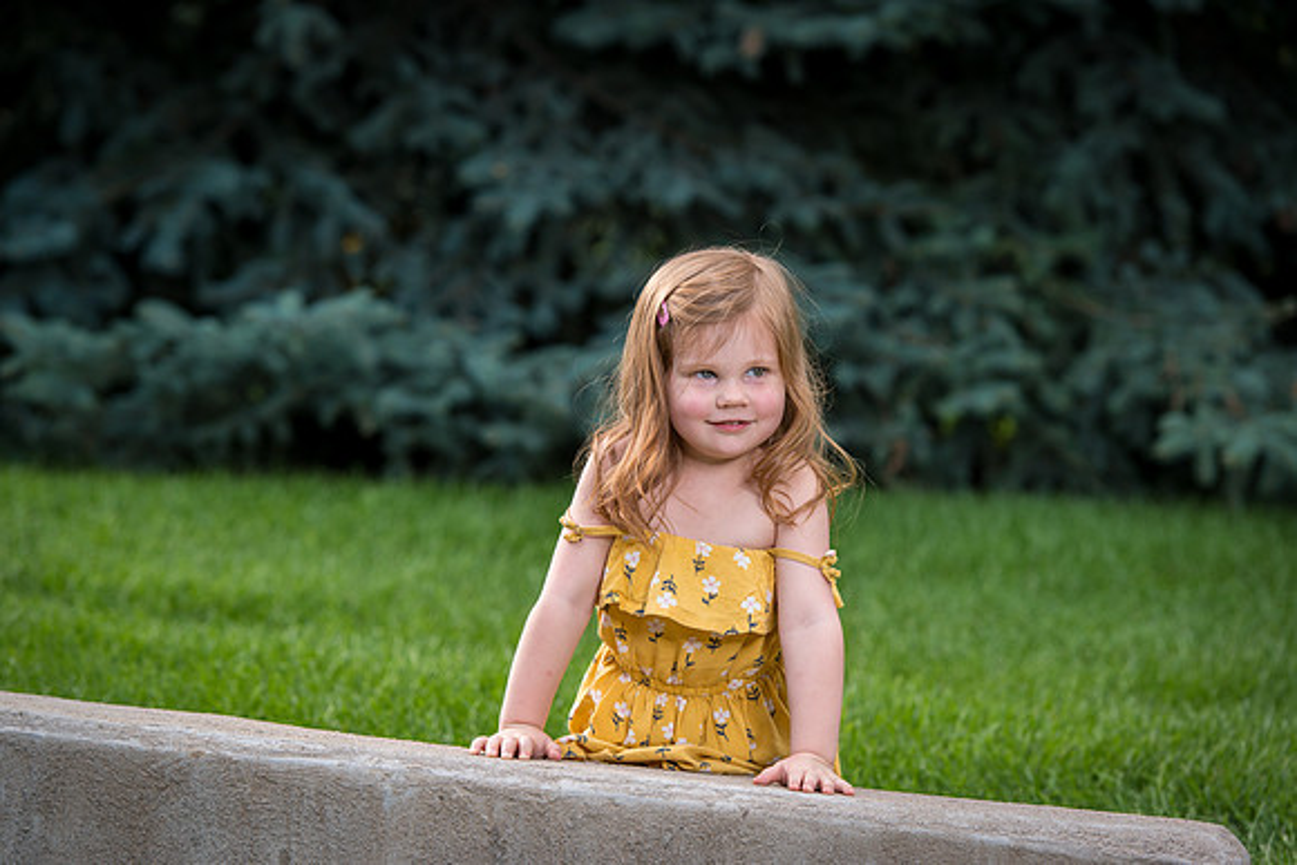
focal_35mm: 130
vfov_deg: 10.6
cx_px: 648
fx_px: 4684
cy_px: 432
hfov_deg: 15.8
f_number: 5
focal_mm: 130
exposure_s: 1/200
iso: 250
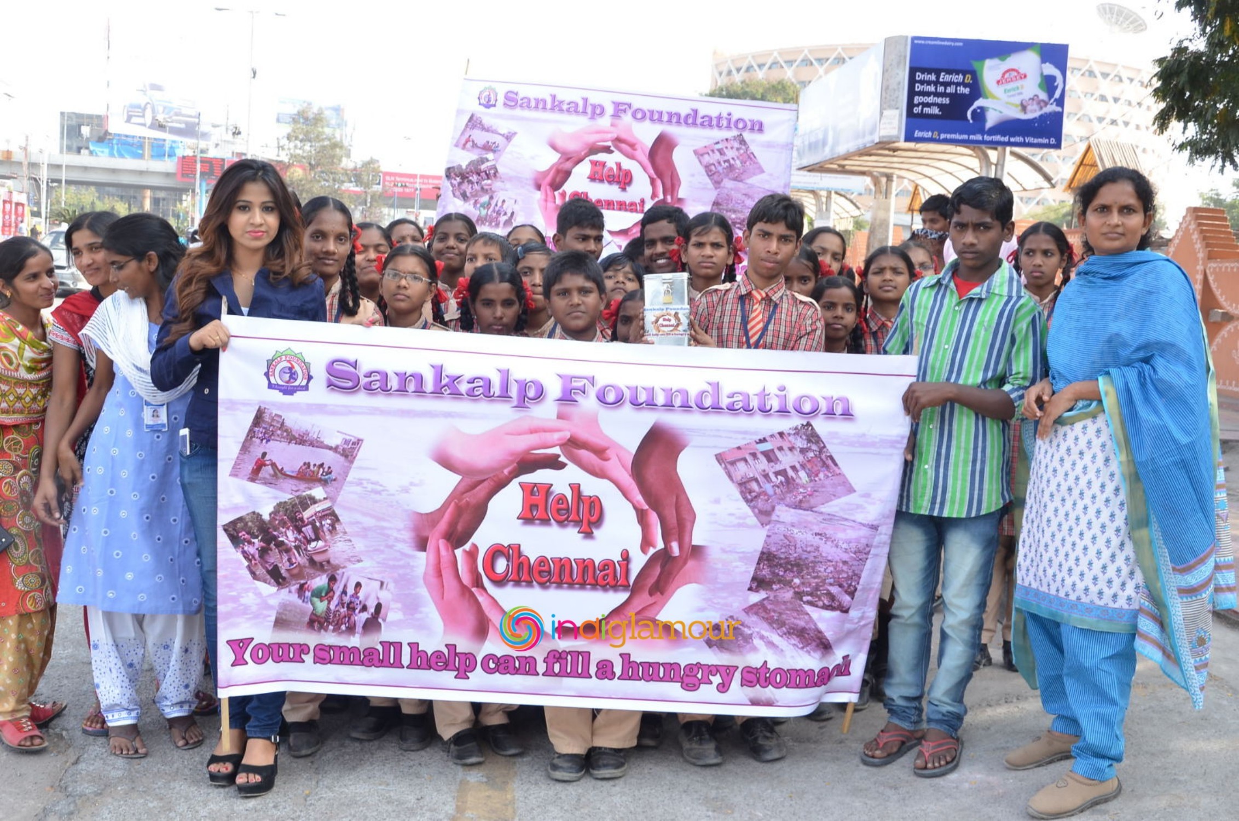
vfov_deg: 35.3
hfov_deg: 51.4
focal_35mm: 38
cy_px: 410
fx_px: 1288
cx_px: 620
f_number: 6.3
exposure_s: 1/125
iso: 400
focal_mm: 25
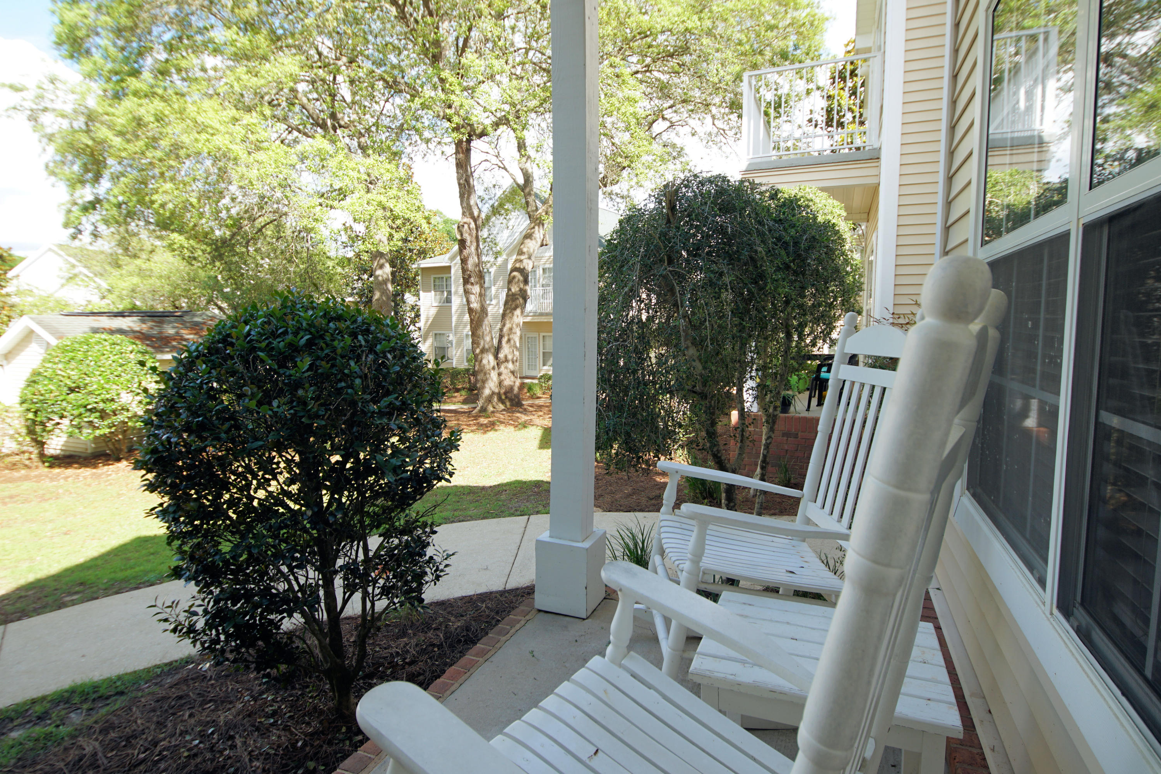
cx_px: 580
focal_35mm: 18
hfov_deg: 90.0
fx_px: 581
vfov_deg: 67.4
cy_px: 387
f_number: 5.6
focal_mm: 12
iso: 100
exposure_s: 1/80
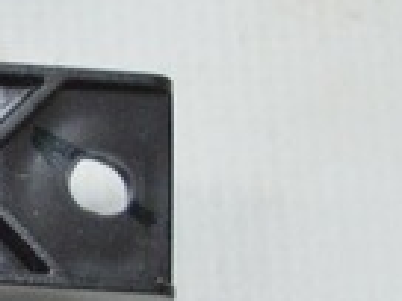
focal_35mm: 239
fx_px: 2776
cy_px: 146
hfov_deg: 7.5
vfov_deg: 6.2
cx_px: -674
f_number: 3.8
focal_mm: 22
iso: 400
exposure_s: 1/60
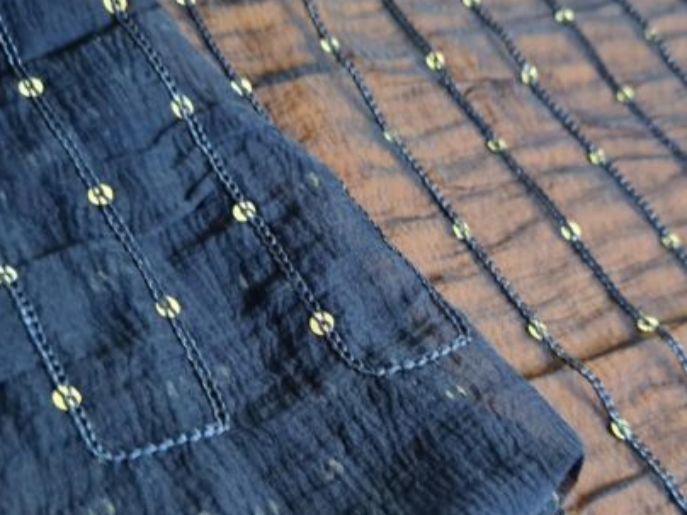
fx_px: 893
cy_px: 342
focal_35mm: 45
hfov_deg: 42.0
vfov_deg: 31.9
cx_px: 384
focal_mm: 5.4
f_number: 1.8
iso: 640
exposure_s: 1/24
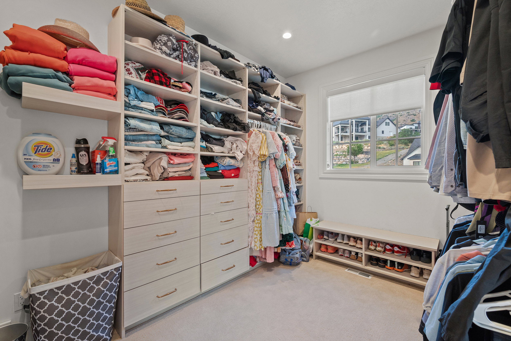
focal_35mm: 16
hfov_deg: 98.5
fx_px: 220
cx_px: 256
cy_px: 170
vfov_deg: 75.6
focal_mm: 15.5
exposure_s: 1/2.5
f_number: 8
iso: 500
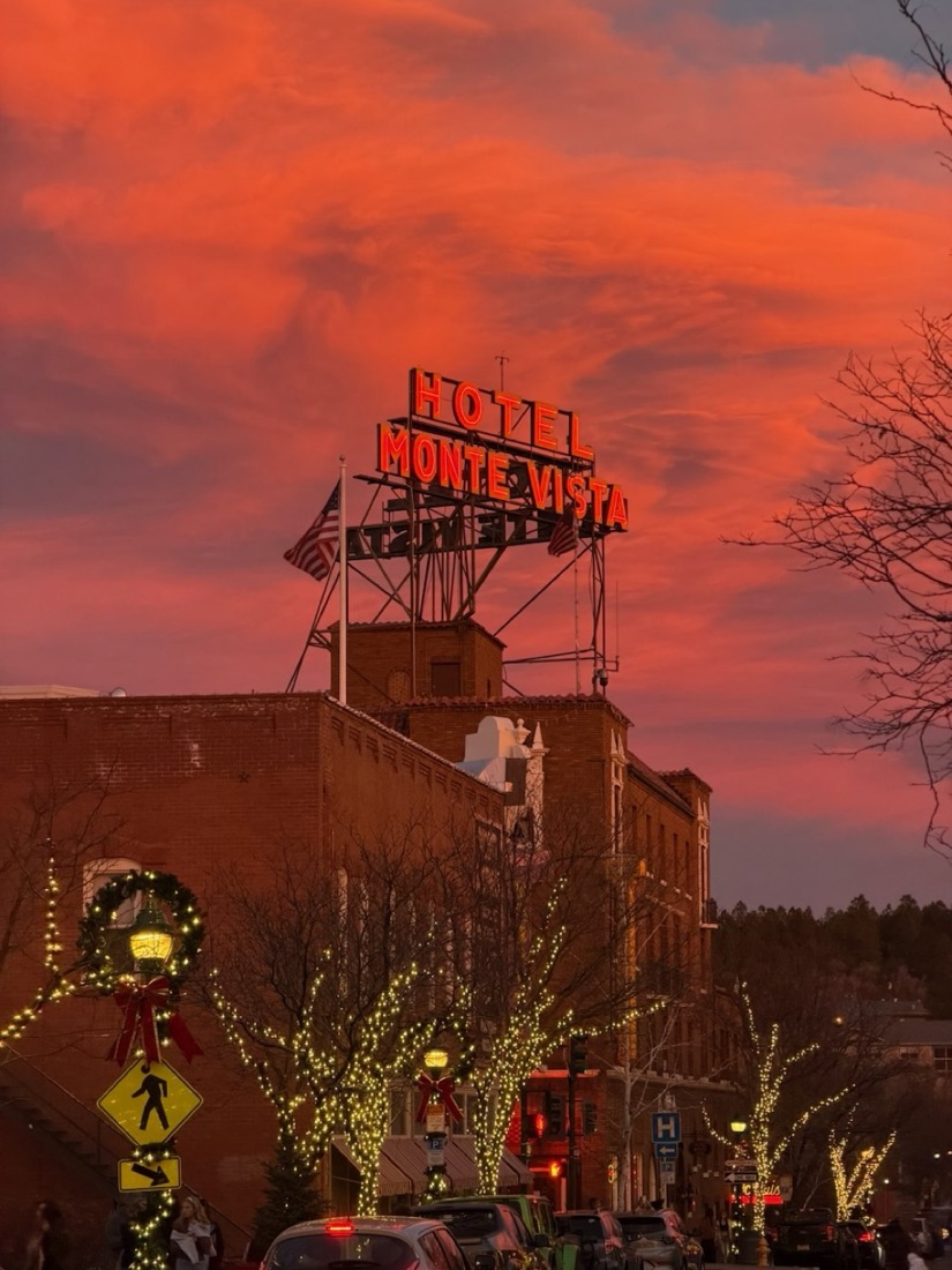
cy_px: 635
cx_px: 476
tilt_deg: +7.1
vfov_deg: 19.6
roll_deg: +0.5
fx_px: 3667
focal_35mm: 100
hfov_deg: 14.8
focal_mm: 16.89
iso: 400
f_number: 2.8
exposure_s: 1/60
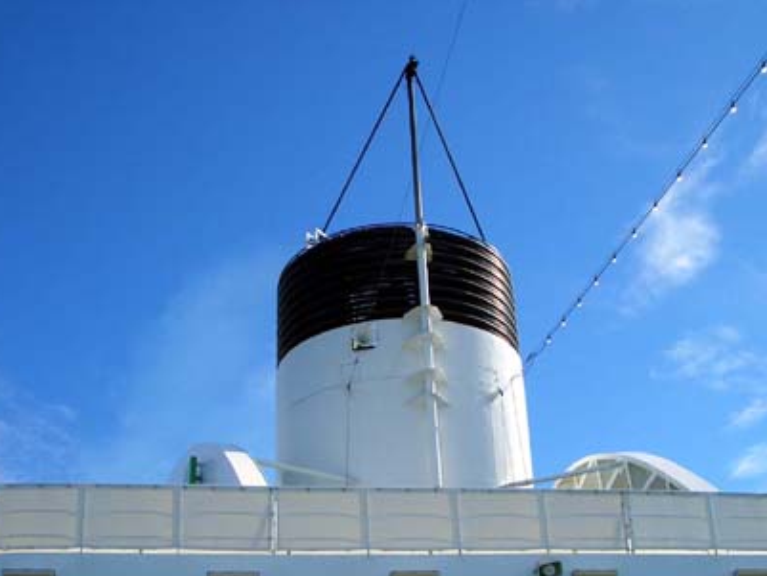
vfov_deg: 30.0
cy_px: 393
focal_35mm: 48
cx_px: 407
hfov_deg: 39.6
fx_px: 1064
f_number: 4.3
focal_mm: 5.8
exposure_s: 1/800
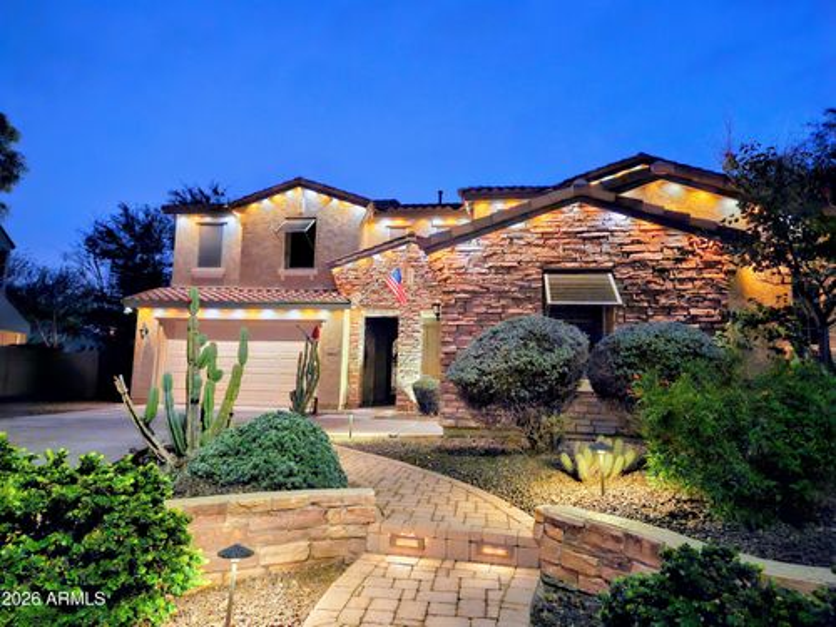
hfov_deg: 73.9
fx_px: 555
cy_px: 314
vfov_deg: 58.9
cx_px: 418
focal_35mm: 23
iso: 1000
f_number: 1.8
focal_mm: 5.4
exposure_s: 1/15
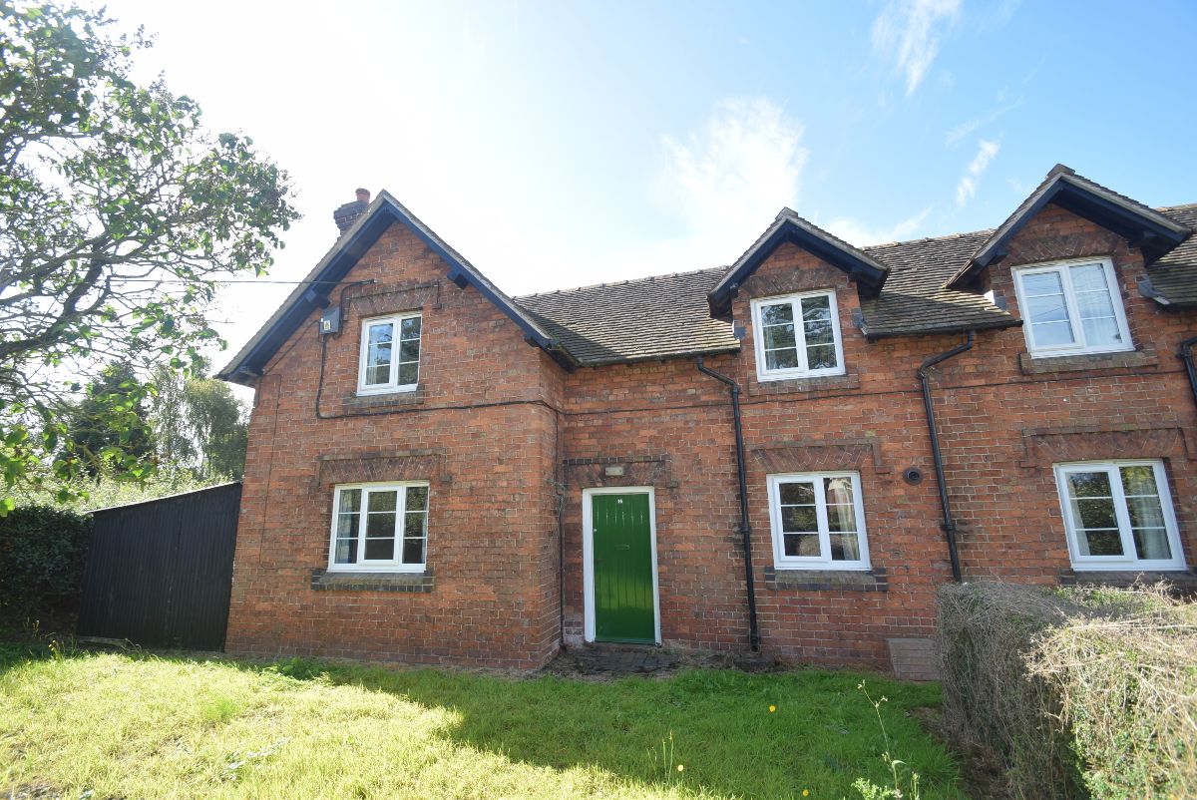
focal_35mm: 15
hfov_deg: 100.3
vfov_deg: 77.4
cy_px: 400
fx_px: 499
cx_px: 598
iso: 140
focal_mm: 10
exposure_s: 1/125
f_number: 5.6
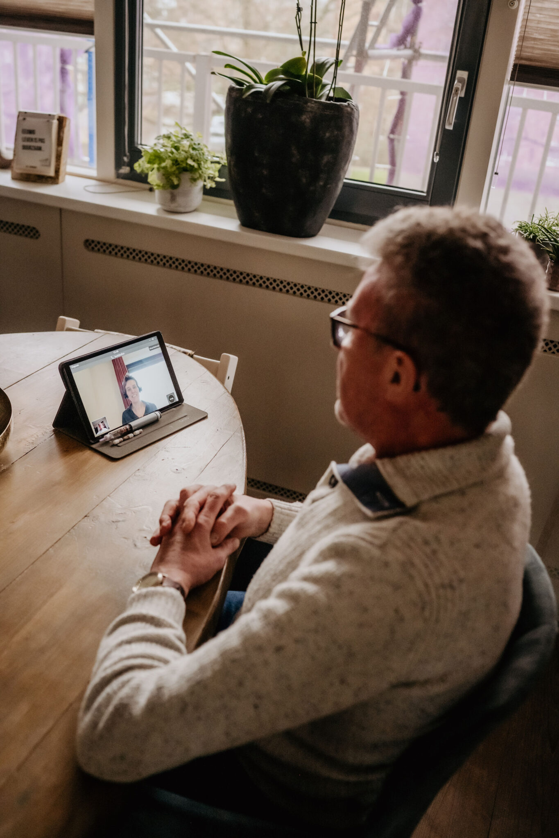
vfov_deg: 54.4
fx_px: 815
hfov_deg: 37.8
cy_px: 419
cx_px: 280
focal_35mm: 35
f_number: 3.2
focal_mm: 35
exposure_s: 1/250
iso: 2500
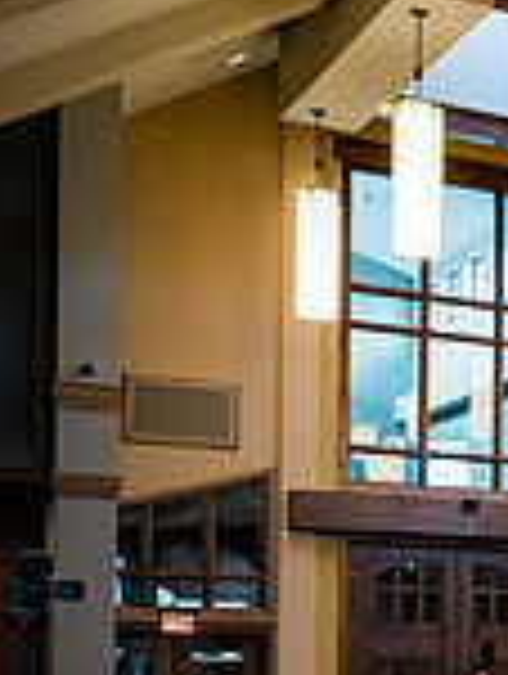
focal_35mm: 89
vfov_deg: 21.3
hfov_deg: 12.3
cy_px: 652
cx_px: 1295
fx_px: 1737
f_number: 2.8
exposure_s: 1/250
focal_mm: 24
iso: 1000
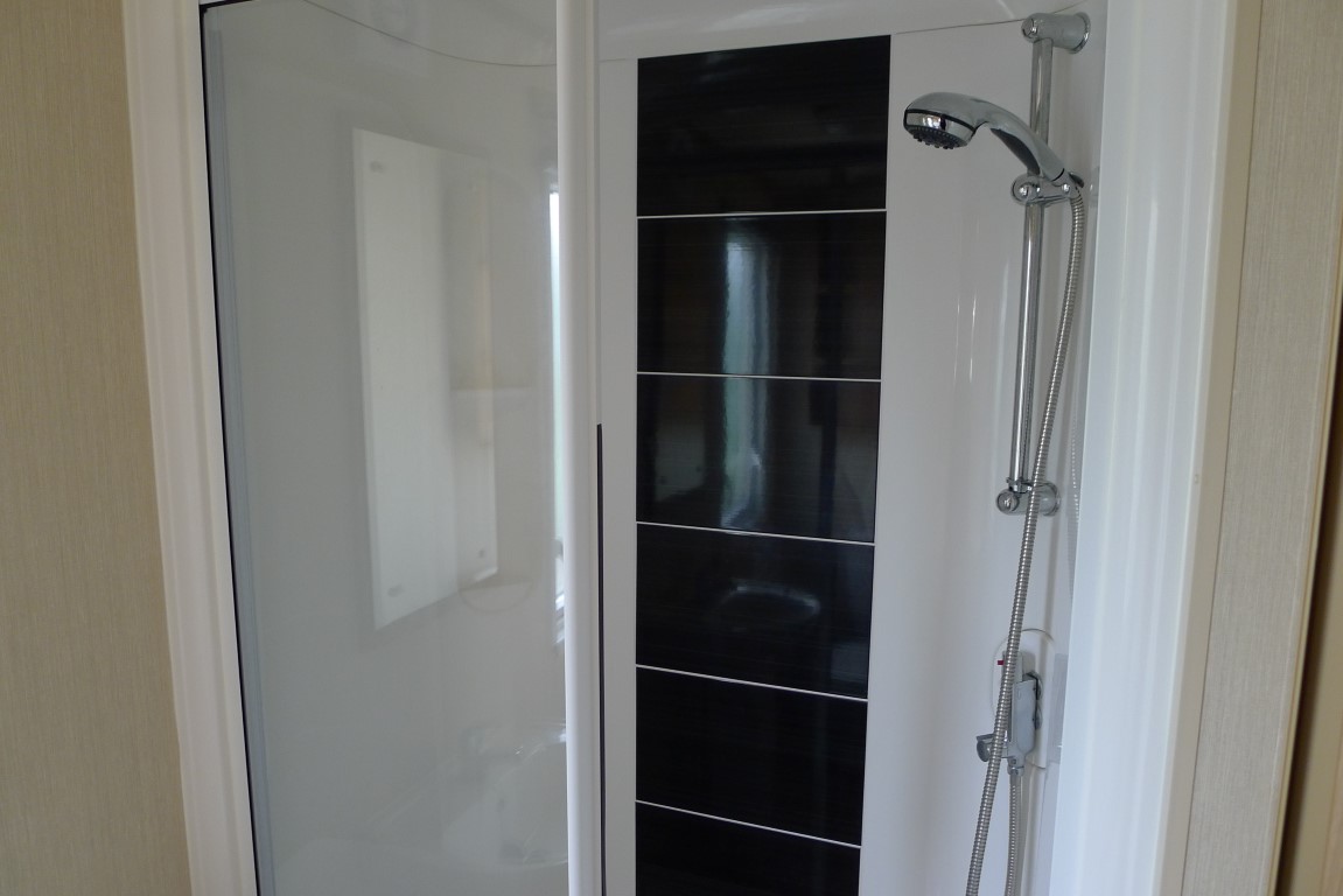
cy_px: 448
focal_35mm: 24
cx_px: 672
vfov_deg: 53.2
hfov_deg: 73.7
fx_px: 896
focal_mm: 5.1
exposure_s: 1/60
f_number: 2
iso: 160
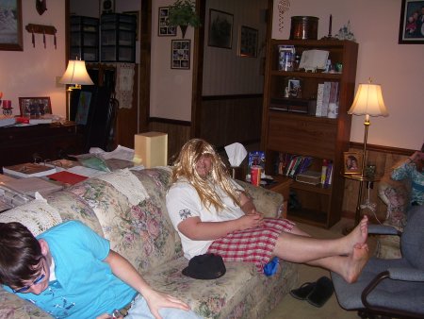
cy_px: 160
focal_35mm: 34
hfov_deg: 53.9
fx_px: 417
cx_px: 212
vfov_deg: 41.8
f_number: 2.7
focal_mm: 5.6
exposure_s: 1/60
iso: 80
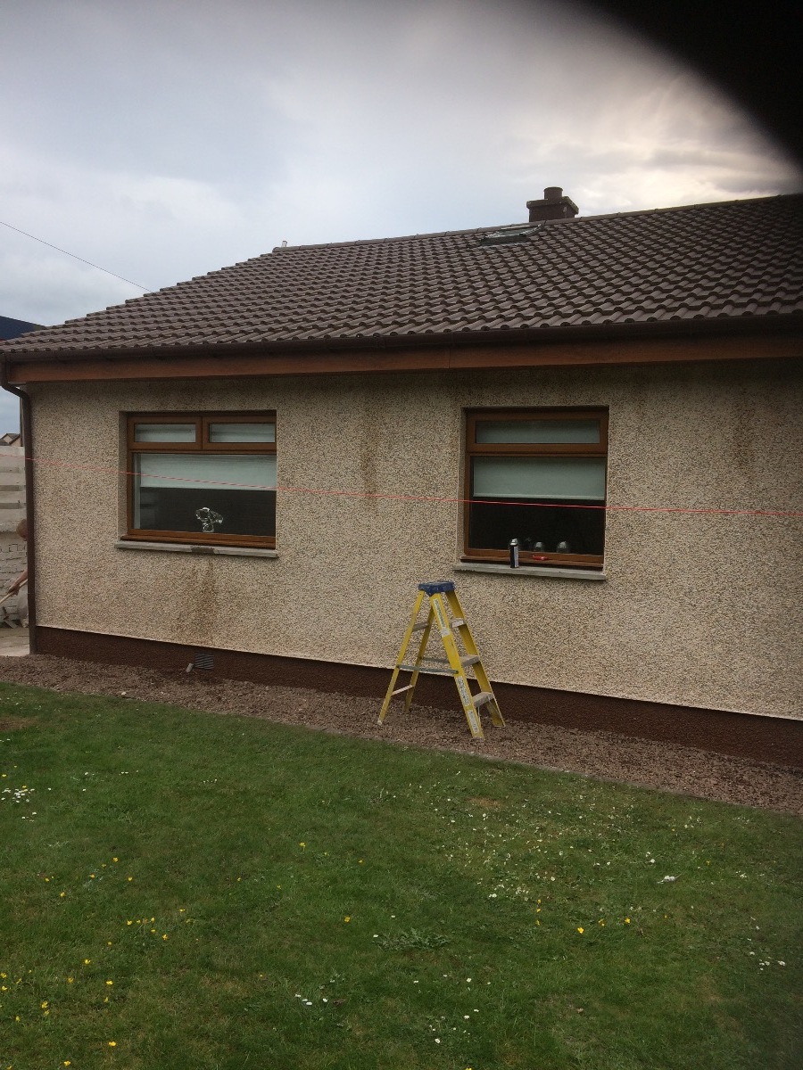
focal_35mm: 29
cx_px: 402
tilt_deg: -3.3
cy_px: 535
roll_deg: -0.4
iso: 32
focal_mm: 4.15
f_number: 2.2
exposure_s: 1/1325
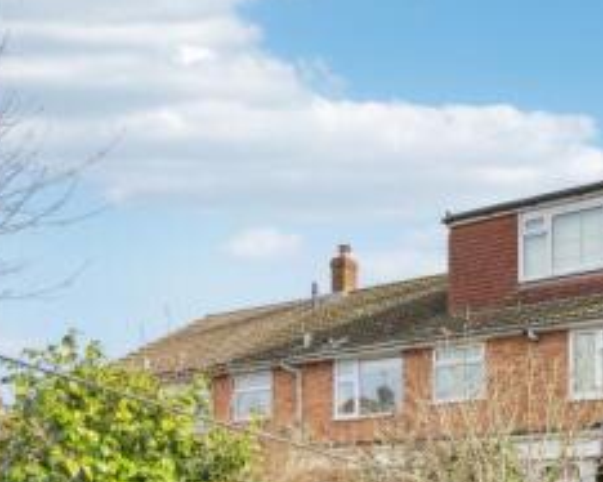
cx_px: 599
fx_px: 749
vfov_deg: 31.1
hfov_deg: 38.9
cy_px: 550
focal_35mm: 42
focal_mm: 16
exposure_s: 1/400
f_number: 8
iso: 640
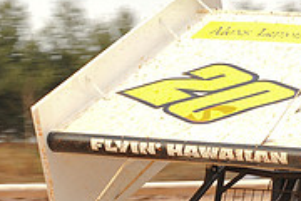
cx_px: 222
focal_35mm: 258
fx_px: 2157
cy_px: 191
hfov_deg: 8.0
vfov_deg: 5.3
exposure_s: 1/320
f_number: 9
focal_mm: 80
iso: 400
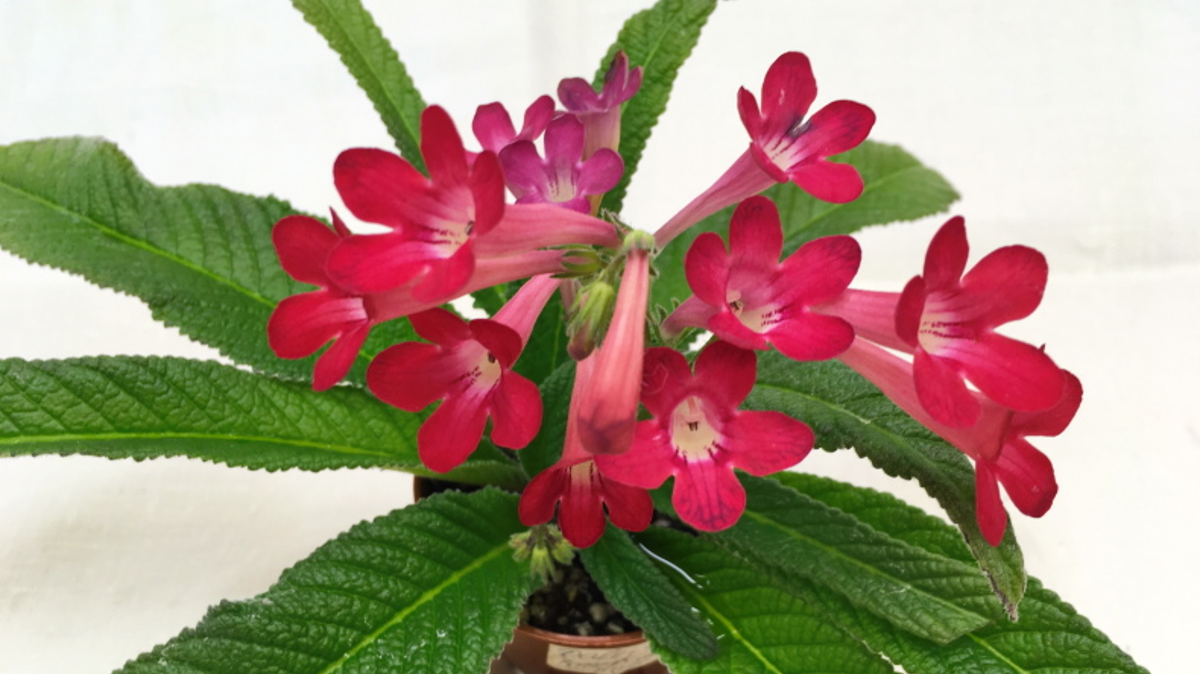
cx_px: 597
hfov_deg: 61.0
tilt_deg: -35.1
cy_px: 395
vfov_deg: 36.6
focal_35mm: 32
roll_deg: +1.3
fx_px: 1018
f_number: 2.2
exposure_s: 1/50
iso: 32
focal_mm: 4.15
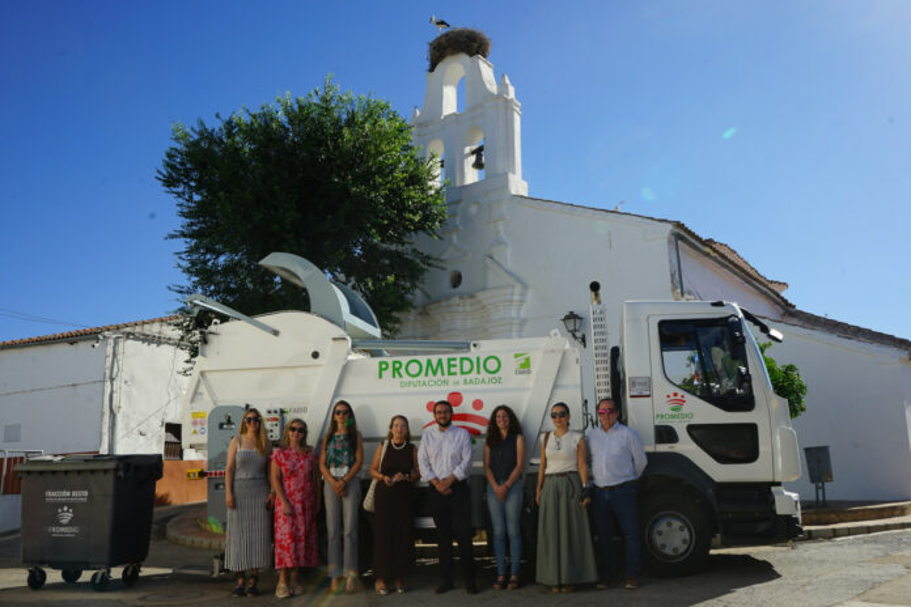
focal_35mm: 29
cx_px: 456
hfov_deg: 63.7
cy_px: 304
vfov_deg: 45.0
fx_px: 734
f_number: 11
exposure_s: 1/125
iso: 100
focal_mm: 29
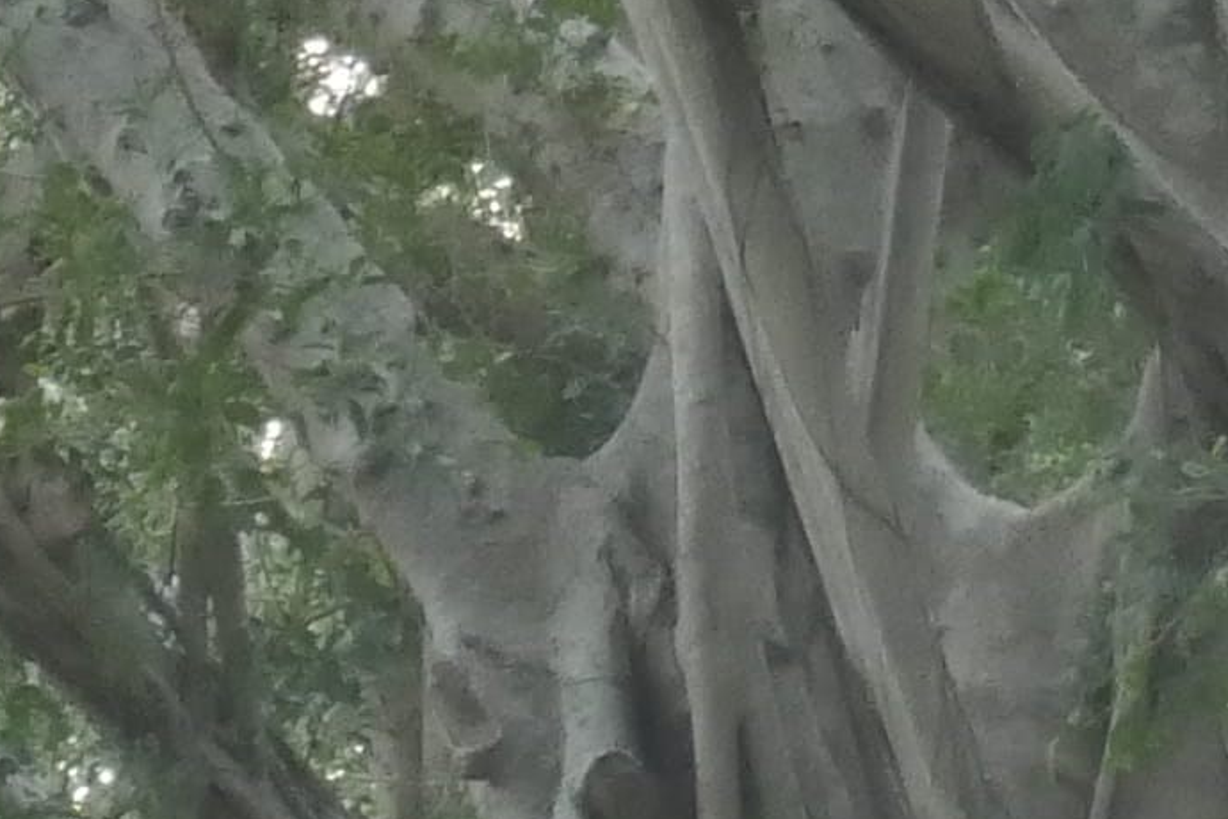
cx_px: -820
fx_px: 22989
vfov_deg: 2.0
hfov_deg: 3.0
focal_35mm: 674
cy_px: 2183
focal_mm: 31.1
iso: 1600
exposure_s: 1/60
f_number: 4.9
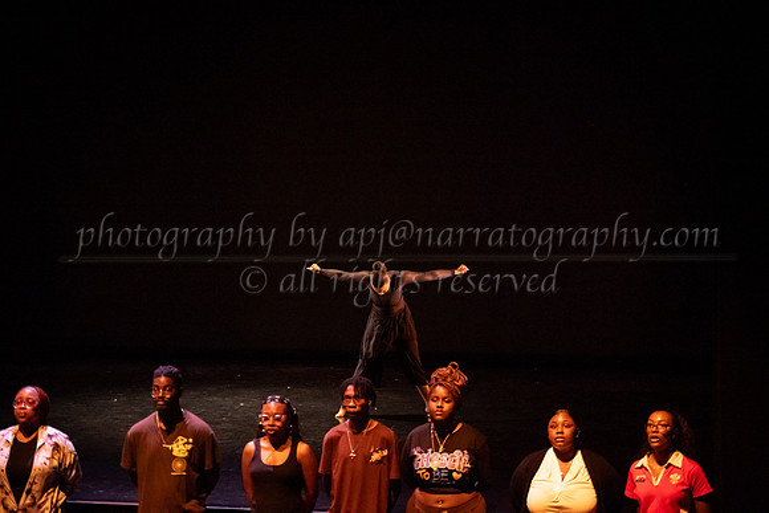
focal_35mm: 75
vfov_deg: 18.2
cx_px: 384
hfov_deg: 27.0
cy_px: 256
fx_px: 1602
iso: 4000
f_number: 2.8
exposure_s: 1/200
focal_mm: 75
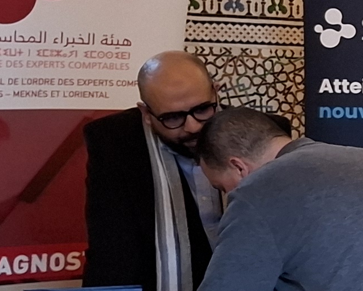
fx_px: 1526
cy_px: 168
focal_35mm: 142
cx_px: 830
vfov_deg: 10.9
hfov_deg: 11.5
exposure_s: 1/50
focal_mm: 5.54
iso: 320
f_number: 1.8
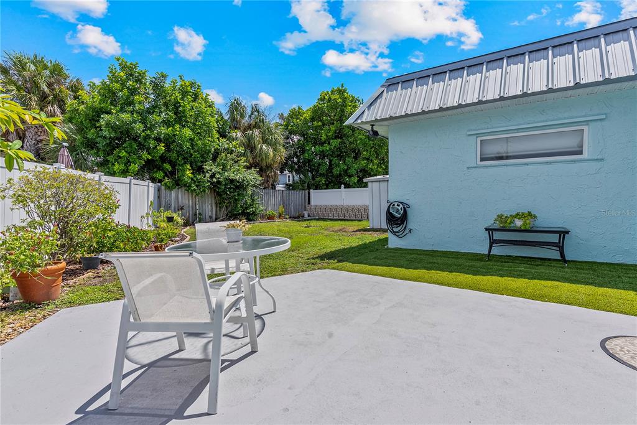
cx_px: 318
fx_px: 301
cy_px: 212
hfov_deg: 93.3
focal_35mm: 17
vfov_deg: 70.5
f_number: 10
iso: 100
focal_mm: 17
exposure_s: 1/25
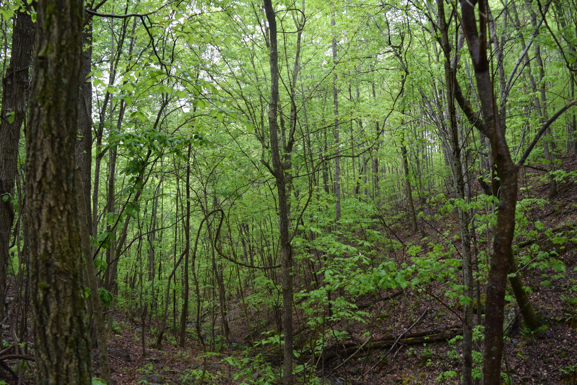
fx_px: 481
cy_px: 192
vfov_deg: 43.6
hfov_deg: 61.9
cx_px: 288
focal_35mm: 30
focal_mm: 20
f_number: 5.6
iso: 400
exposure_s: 1/125
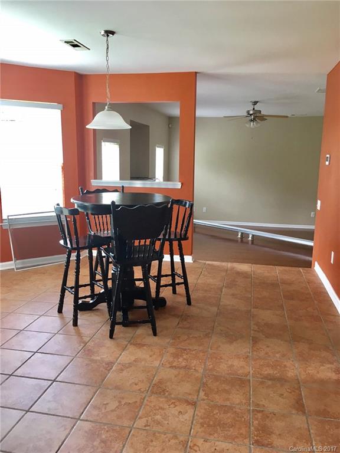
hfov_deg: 48.2
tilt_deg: -10.1
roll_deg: -1.1
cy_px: 226
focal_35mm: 29
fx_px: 380
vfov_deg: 61.7
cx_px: 170
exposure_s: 1/30
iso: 50
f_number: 2.2
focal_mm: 4.15
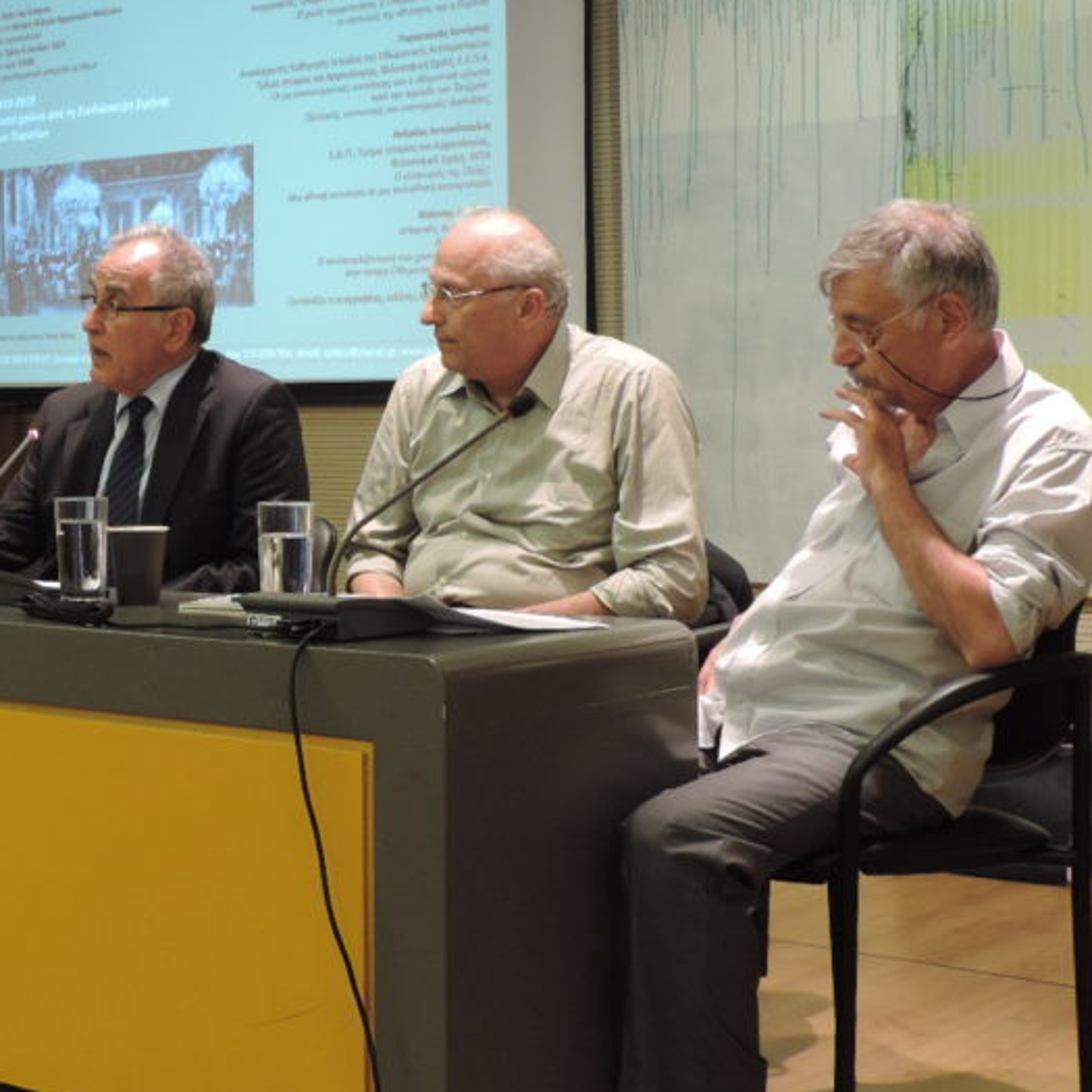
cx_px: 160
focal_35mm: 69
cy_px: 485
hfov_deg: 24.4
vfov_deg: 25.0
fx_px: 2463
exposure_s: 1/30
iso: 400
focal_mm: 7.1
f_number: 3.3
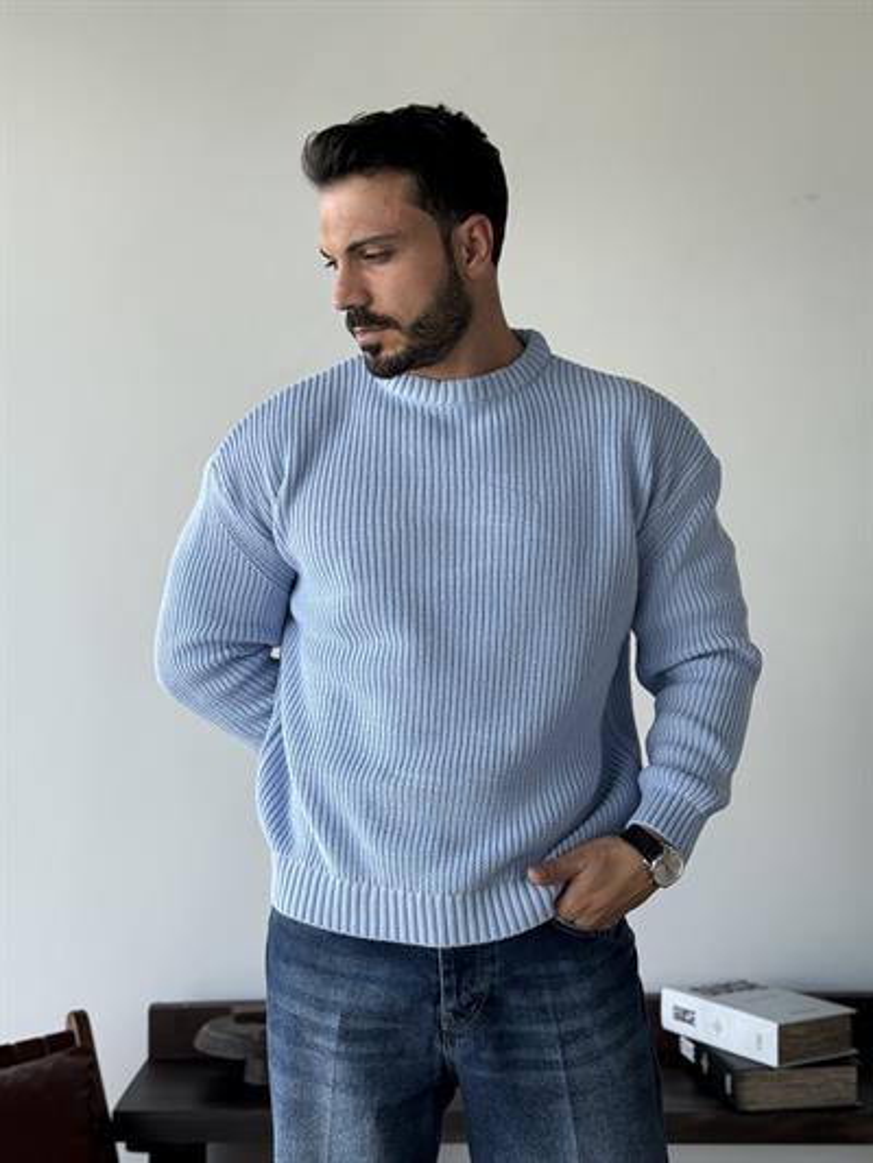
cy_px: 582
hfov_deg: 30.3
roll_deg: +0.0
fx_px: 1613
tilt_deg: +1.1
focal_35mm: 48
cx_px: 436
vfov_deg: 39.6
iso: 80
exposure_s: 1/418
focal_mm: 6.76
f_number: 1.78
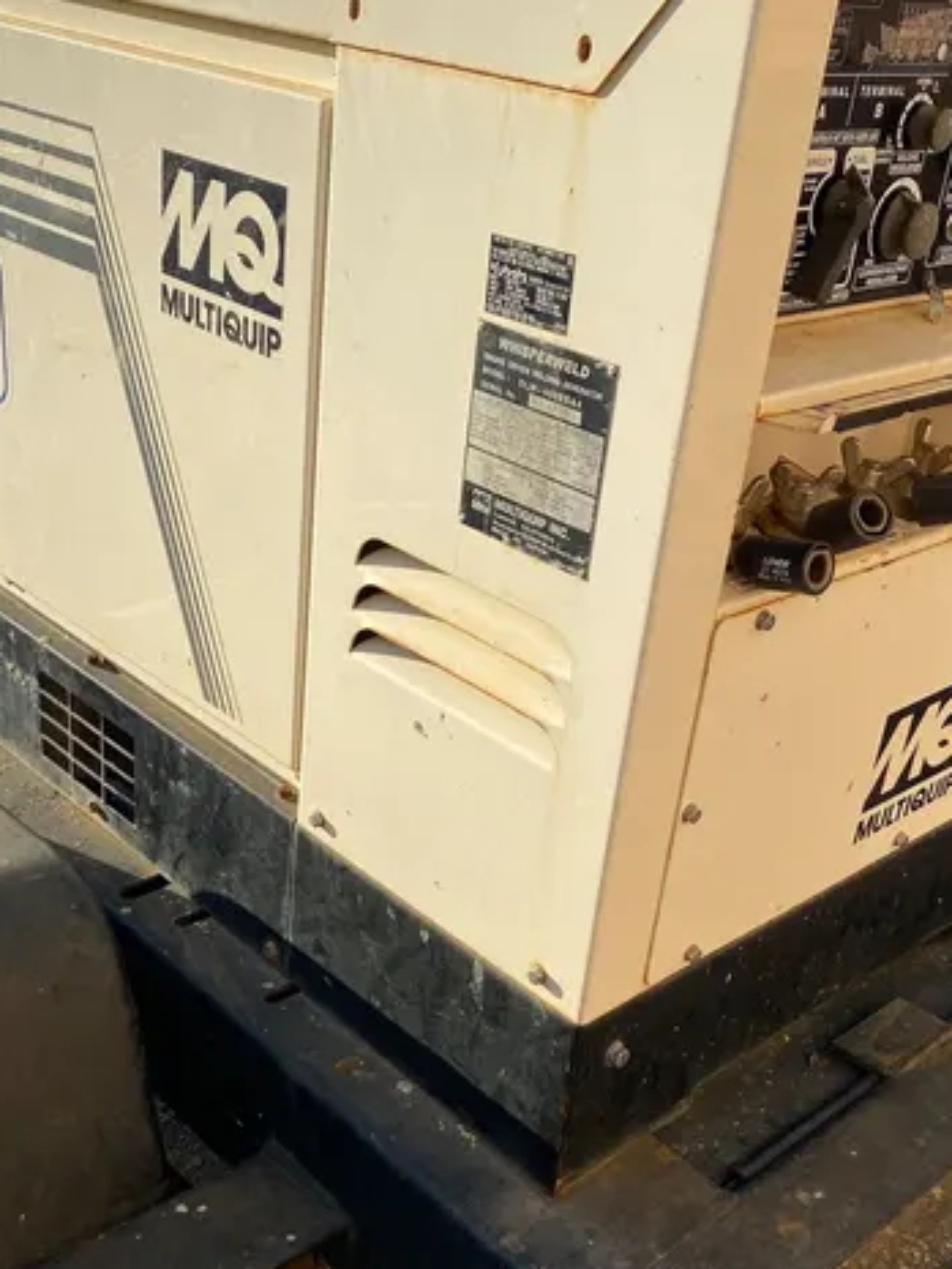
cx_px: 428
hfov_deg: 35.1
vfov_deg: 45.5
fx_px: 1503
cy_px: 768
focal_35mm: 41
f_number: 1.8
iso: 32
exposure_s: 1/1866
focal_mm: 4.25
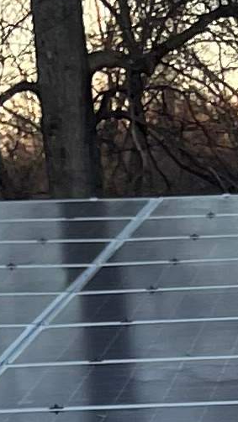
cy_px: 1436
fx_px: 2546
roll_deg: +2.3
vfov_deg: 7.7
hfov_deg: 5.2
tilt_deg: -28.3
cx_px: 574
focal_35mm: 227
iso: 32
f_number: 1.6
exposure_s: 1/228
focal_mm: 4.2
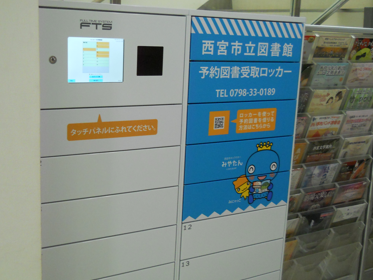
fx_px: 496
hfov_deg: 41.2
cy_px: 150
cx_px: 173
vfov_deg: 31.5
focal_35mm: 46
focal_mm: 6.72
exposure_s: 1/50
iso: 400
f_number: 3.1
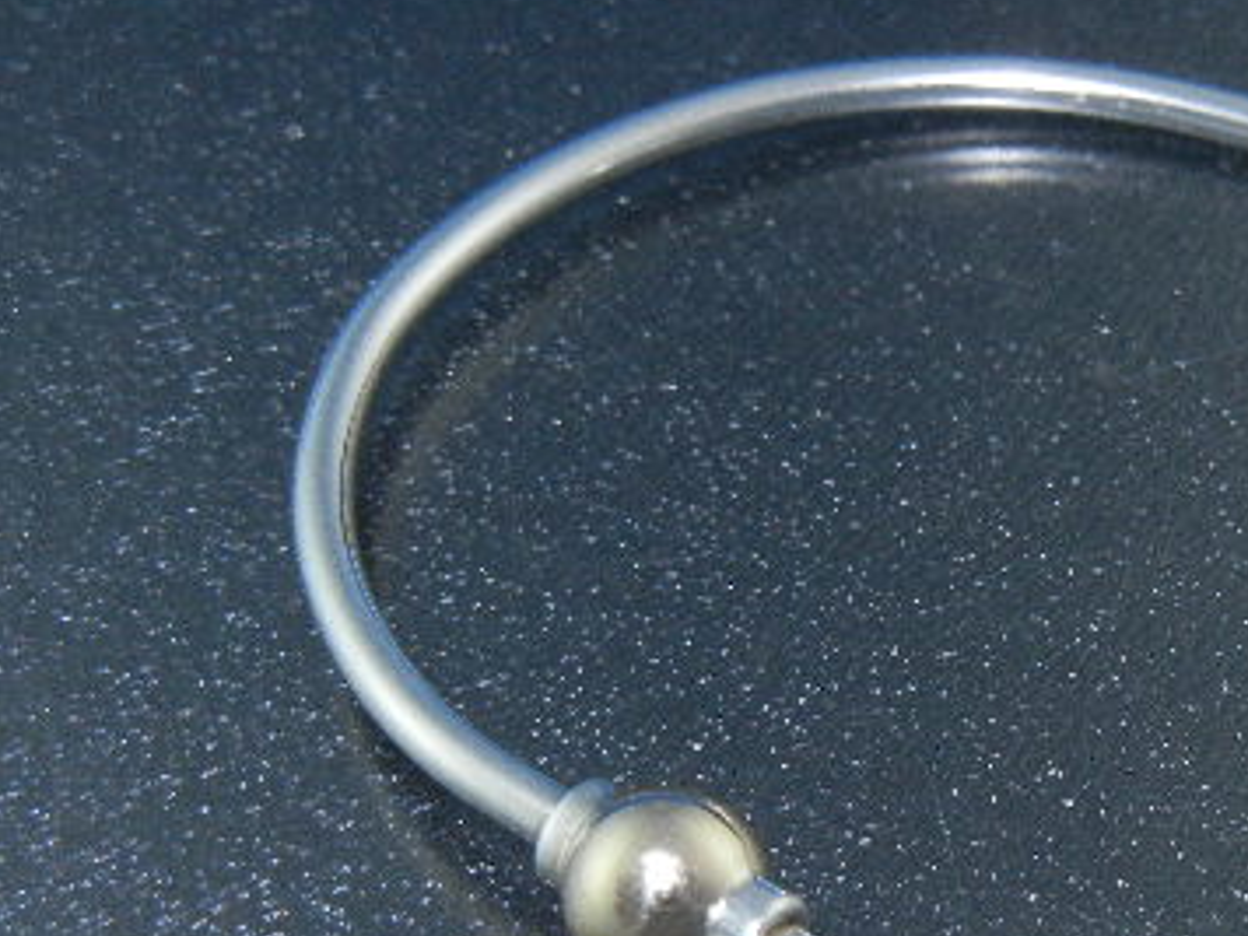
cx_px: 1062
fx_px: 2920
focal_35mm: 81
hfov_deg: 23.6
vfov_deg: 18.1
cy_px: 673
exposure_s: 1/30
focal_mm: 8.1
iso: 581
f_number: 7.6
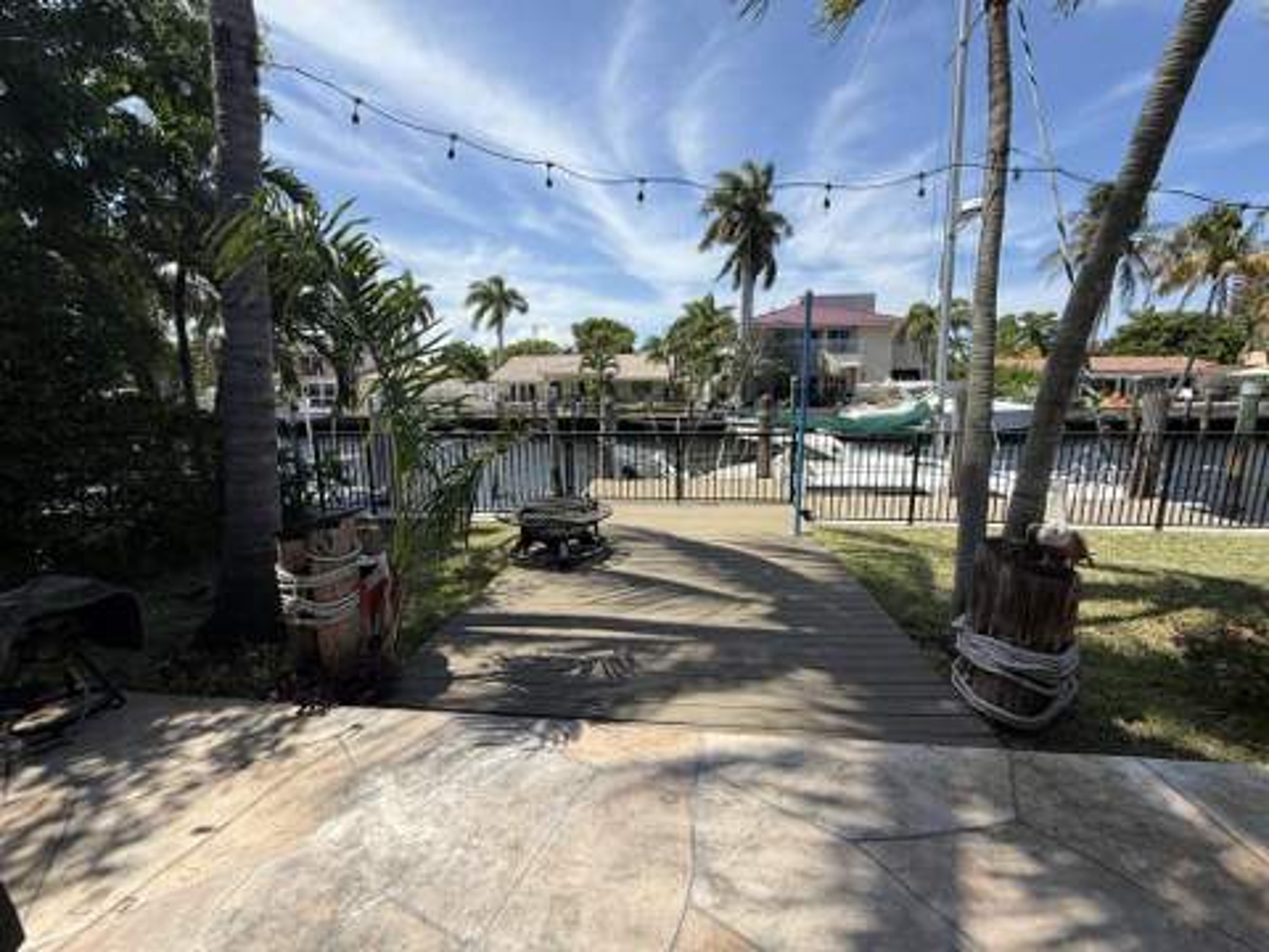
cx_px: 634
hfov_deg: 102.1
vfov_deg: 85.7
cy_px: 476
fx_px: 513
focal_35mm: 14
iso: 50
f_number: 2.2
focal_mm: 2.22
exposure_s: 1/1613
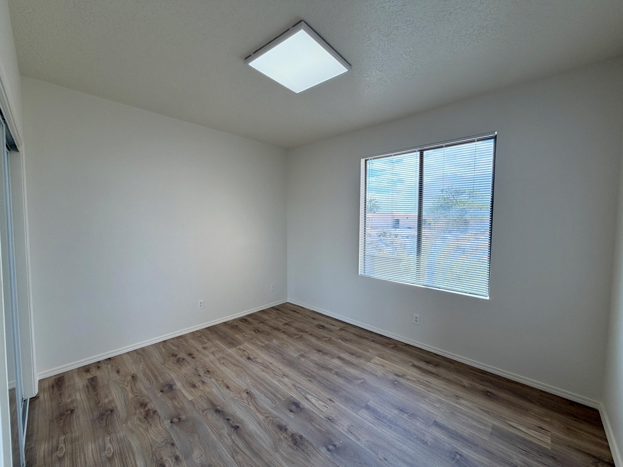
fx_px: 252
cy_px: 234
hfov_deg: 102.1
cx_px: 312
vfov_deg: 85.7
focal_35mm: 14
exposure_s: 1/179
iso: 64
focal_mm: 2.22
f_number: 2.2
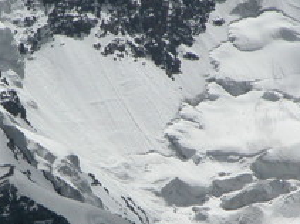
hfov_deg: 2.3
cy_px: 211
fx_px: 7345
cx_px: 78
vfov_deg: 1.8
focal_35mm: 848
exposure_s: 1/1027
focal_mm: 71.2
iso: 100
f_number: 7.4
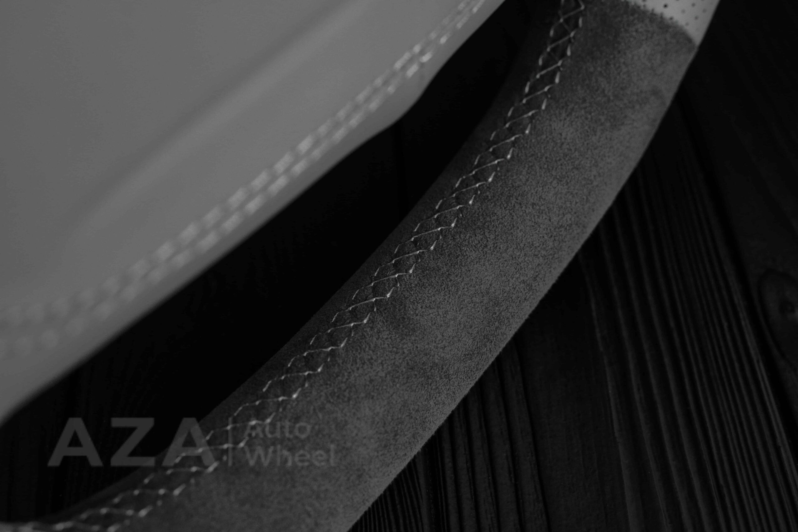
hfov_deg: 37.8
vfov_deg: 25.8
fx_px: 1164
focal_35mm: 52
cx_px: 399
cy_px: 266
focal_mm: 35
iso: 500
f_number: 6.3
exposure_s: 1/125
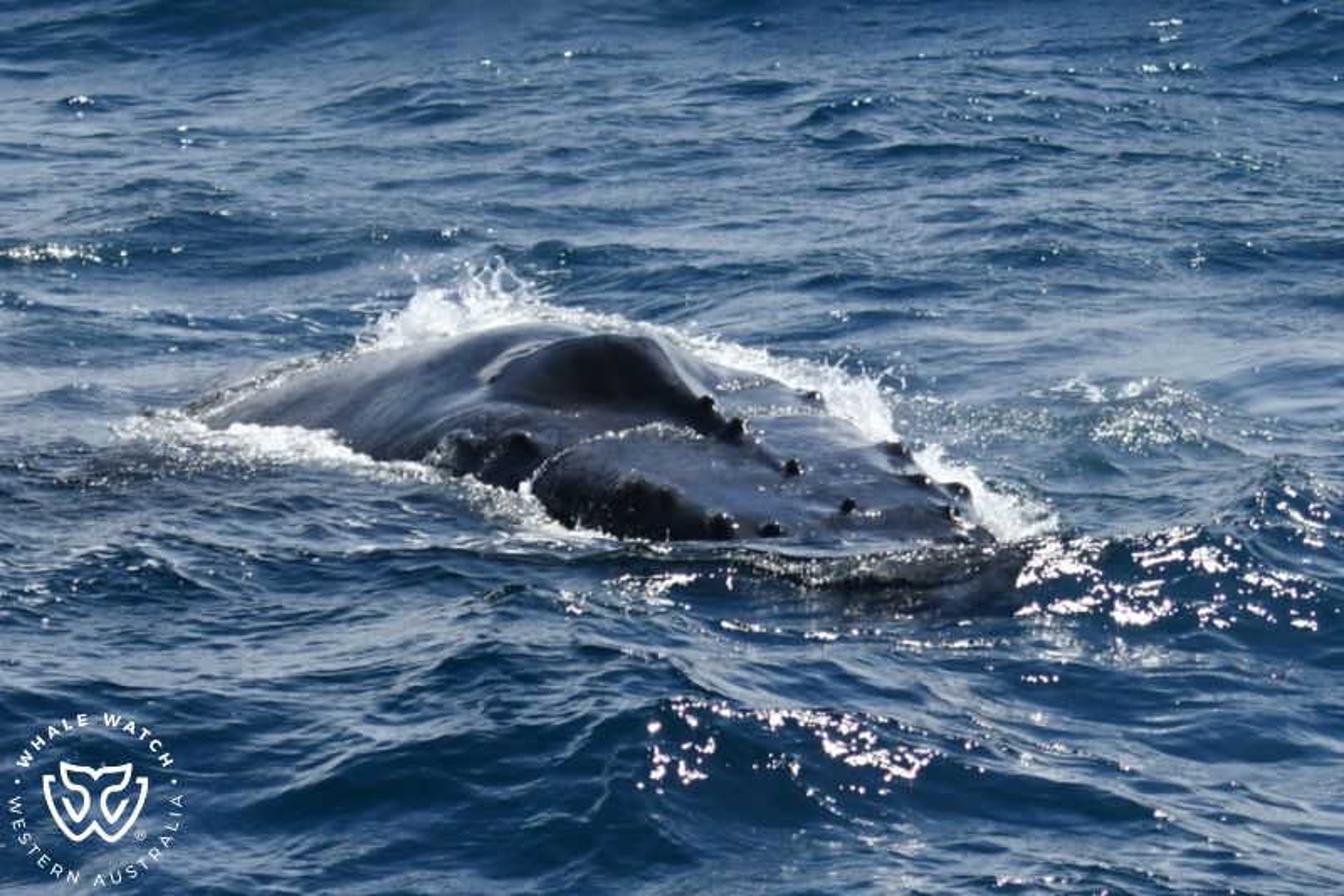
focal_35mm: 86
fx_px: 3210
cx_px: 672
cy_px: 448
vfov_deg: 15.9
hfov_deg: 23.6
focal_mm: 86
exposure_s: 1/8000
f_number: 4.8
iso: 640
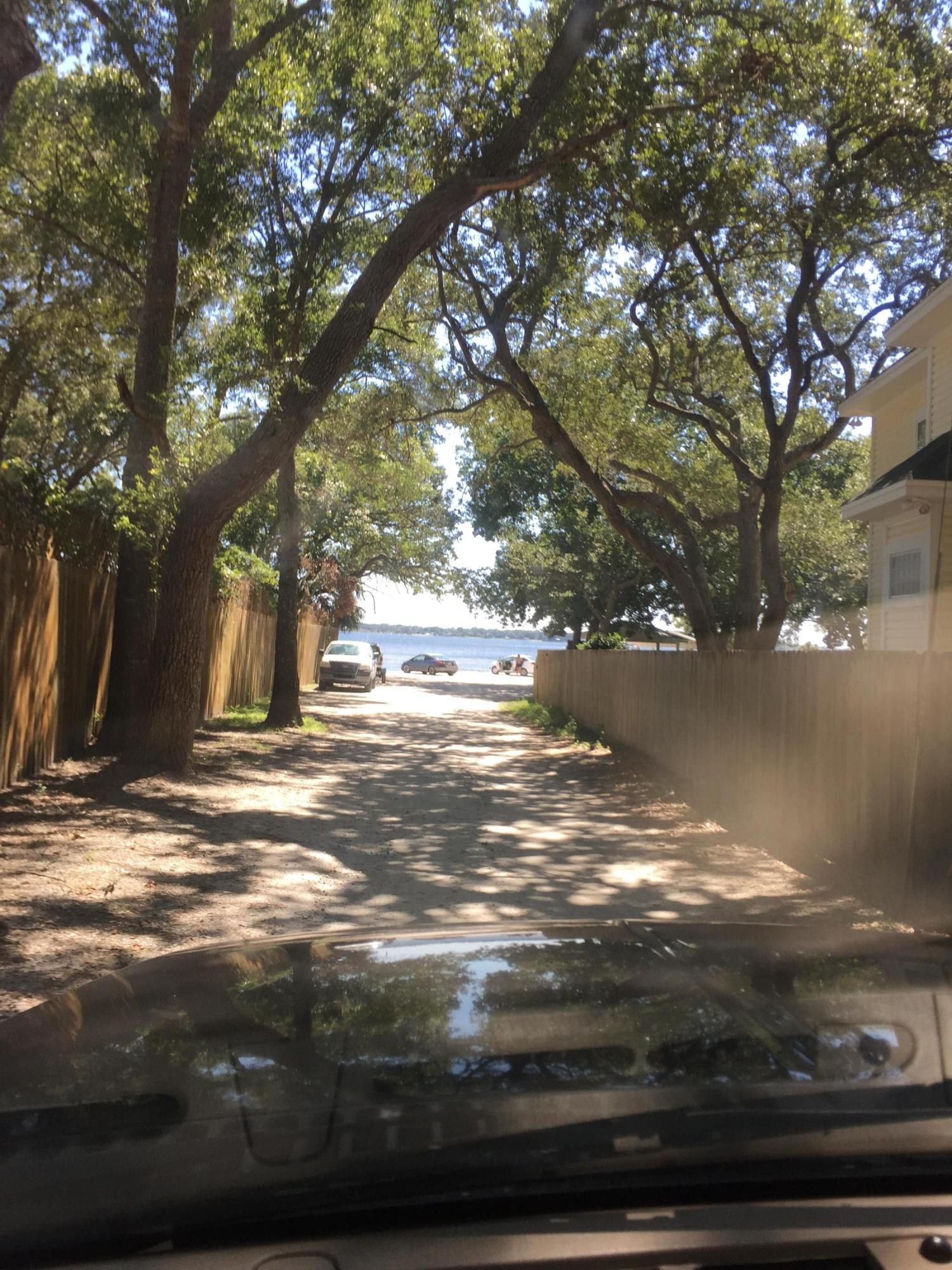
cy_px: 635
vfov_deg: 61.7
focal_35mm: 29
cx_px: 476
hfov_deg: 48.2
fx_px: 1063
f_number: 2.2
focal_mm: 4.15
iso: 32
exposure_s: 1/363
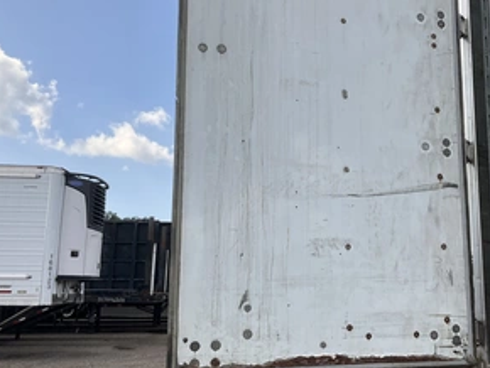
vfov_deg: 36.0
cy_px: 196
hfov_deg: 46.0
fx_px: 567
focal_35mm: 40
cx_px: 328
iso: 25
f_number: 1.8
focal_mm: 3
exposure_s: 1/1098
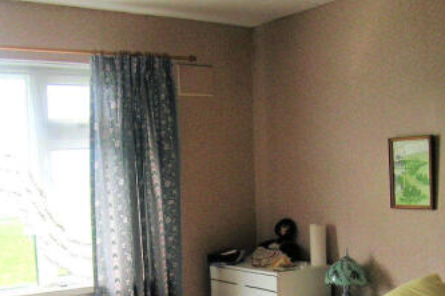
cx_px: 192
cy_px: 270
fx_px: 630
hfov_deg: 38.8
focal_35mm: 51
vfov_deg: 25.6
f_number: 4
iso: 50
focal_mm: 5.8
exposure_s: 1/108
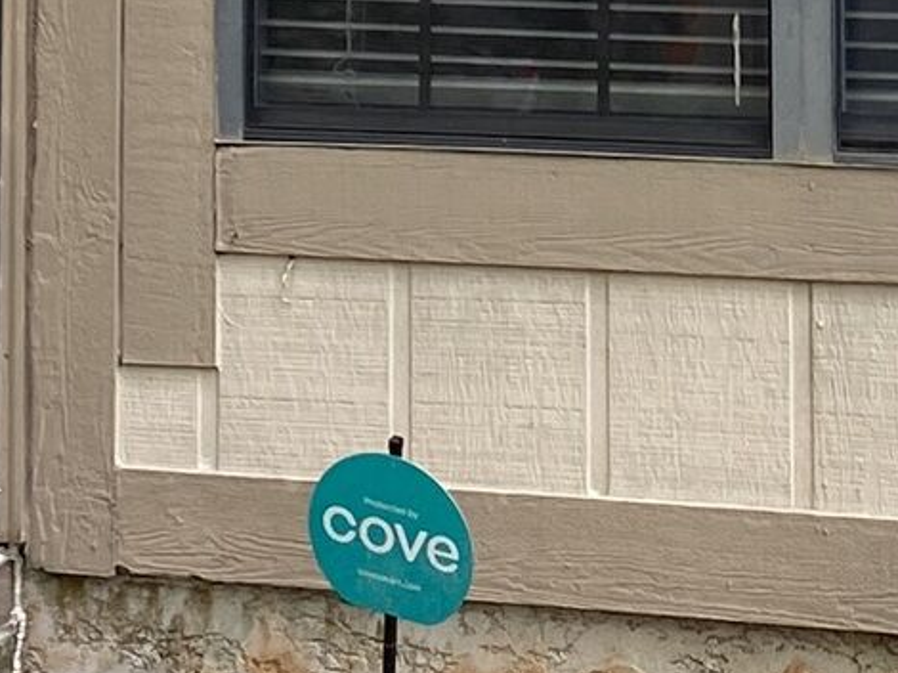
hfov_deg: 11.5
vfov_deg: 8.4
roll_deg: +1.4
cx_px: 873
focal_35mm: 170
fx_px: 4408
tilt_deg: +3.0
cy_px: -572
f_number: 1.8
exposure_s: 1/219
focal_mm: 4.25
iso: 32
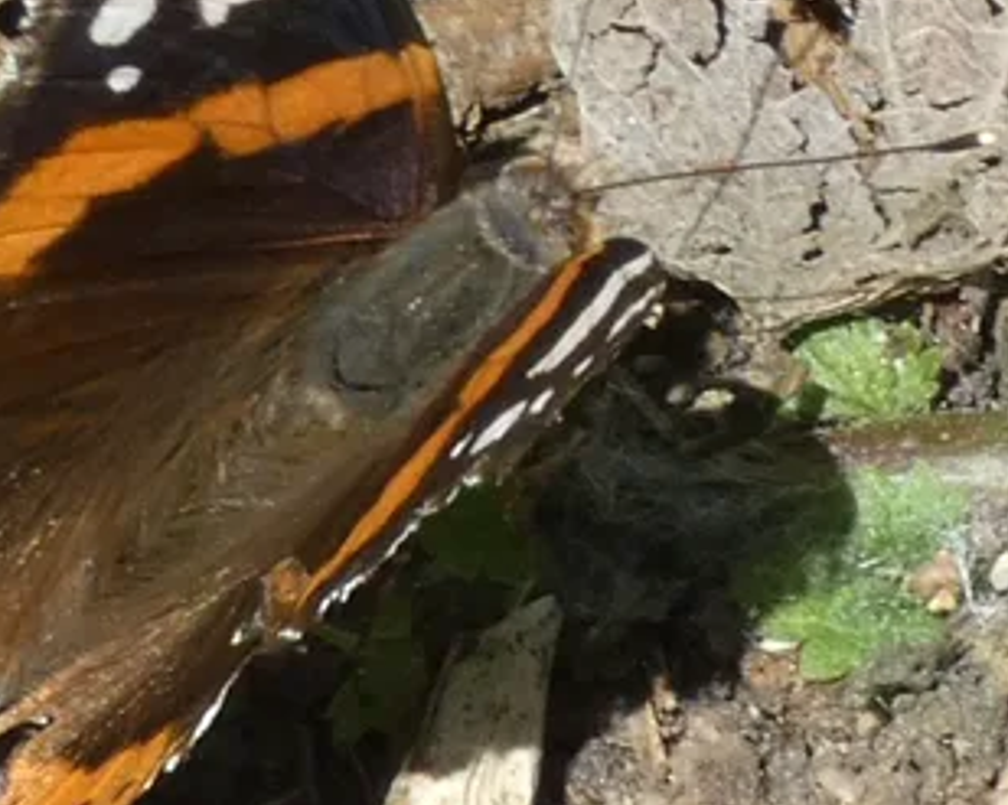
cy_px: 303
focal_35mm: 505
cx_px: 281
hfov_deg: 3.8
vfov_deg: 3.1
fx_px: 15061
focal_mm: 44.8
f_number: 5.5
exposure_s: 1/100
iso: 80
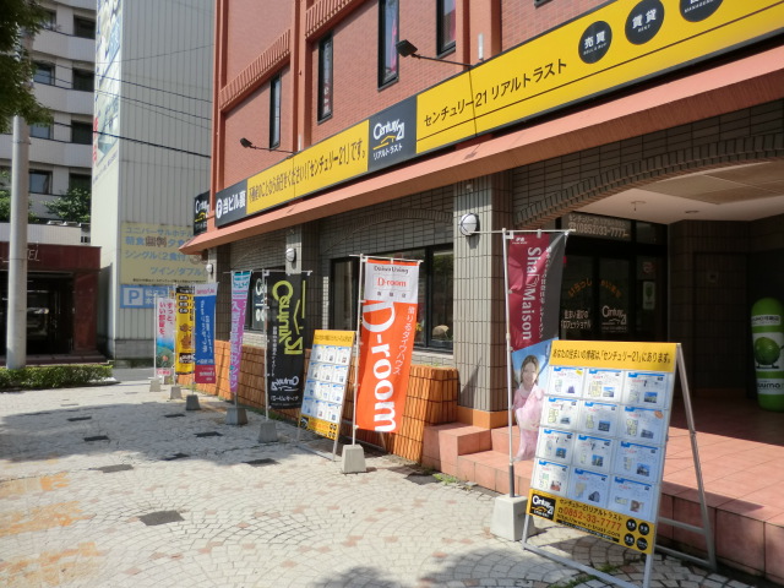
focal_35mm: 27
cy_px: 294
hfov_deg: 65.3
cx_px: 392
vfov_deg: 51.4
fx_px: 612
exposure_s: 1/1000
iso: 50
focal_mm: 4.9
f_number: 3.2
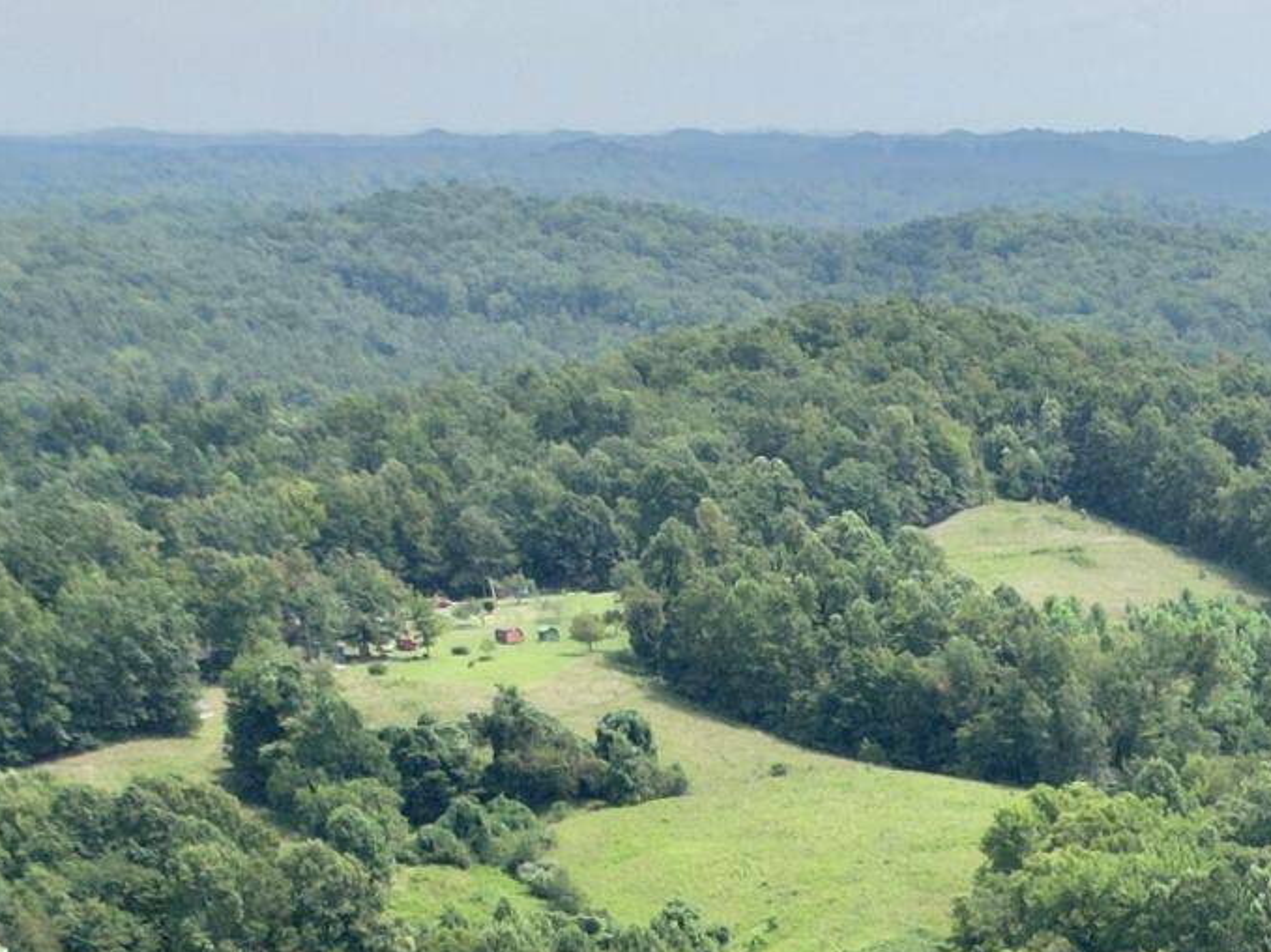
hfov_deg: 15.5
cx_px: 2409
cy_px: 1668
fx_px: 3891
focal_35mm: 106
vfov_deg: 12.8
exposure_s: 1/2500
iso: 110
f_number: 1.7
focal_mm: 6.72
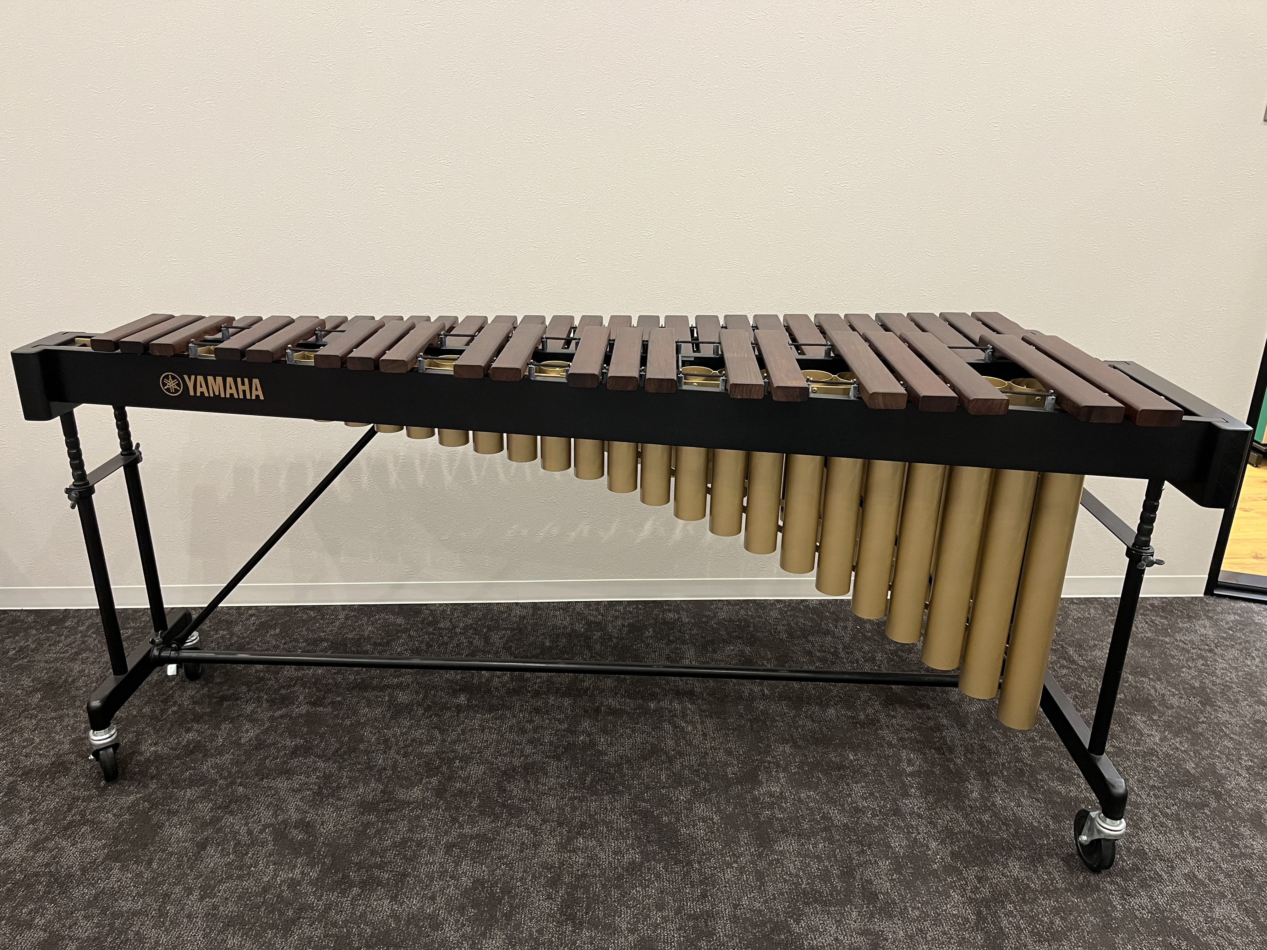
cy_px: 475
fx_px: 952
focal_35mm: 26
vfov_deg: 53.1
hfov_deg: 67.3
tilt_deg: -21.1
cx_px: 634
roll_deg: -0.8
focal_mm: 5.1
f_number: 1.6
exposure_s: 1/60
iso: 200
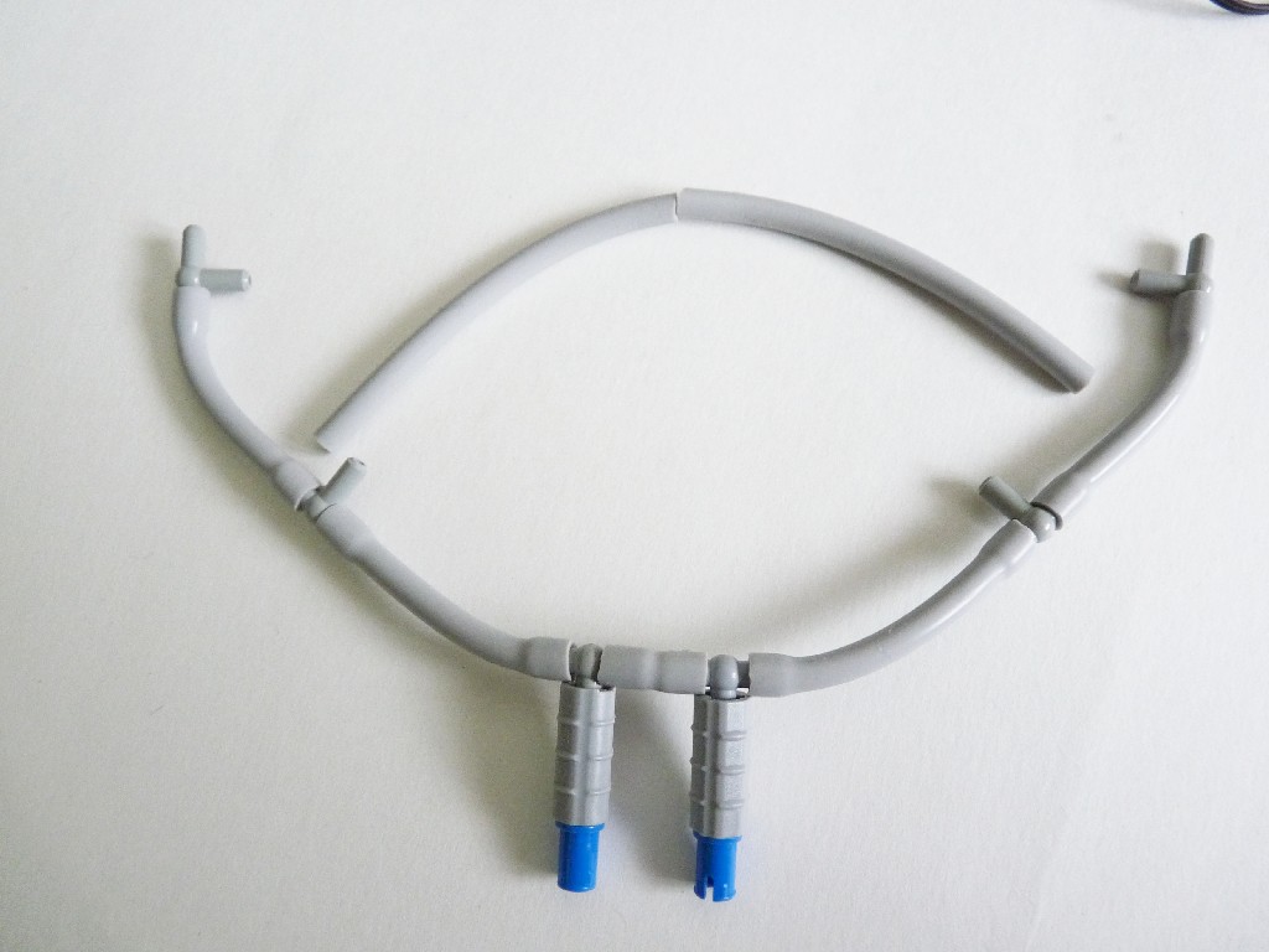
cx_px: 634
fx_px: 990
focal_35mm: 27
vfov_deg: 51.4
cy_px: 476
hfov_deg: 65.3
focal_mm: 4.8
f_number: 2.8
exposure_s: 1/30
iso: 400
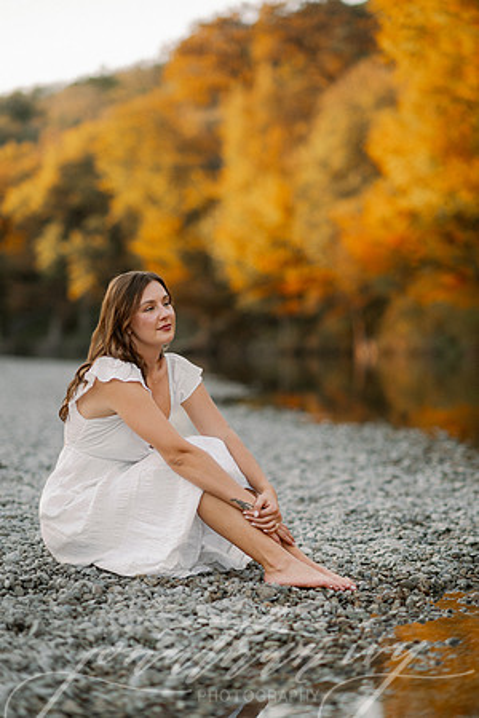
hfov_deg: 16.1
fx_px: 1696
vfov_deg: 23.9
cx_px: 240
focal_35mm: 85
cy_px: 359
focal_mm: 85
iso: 200
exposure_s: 1/400
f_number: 2
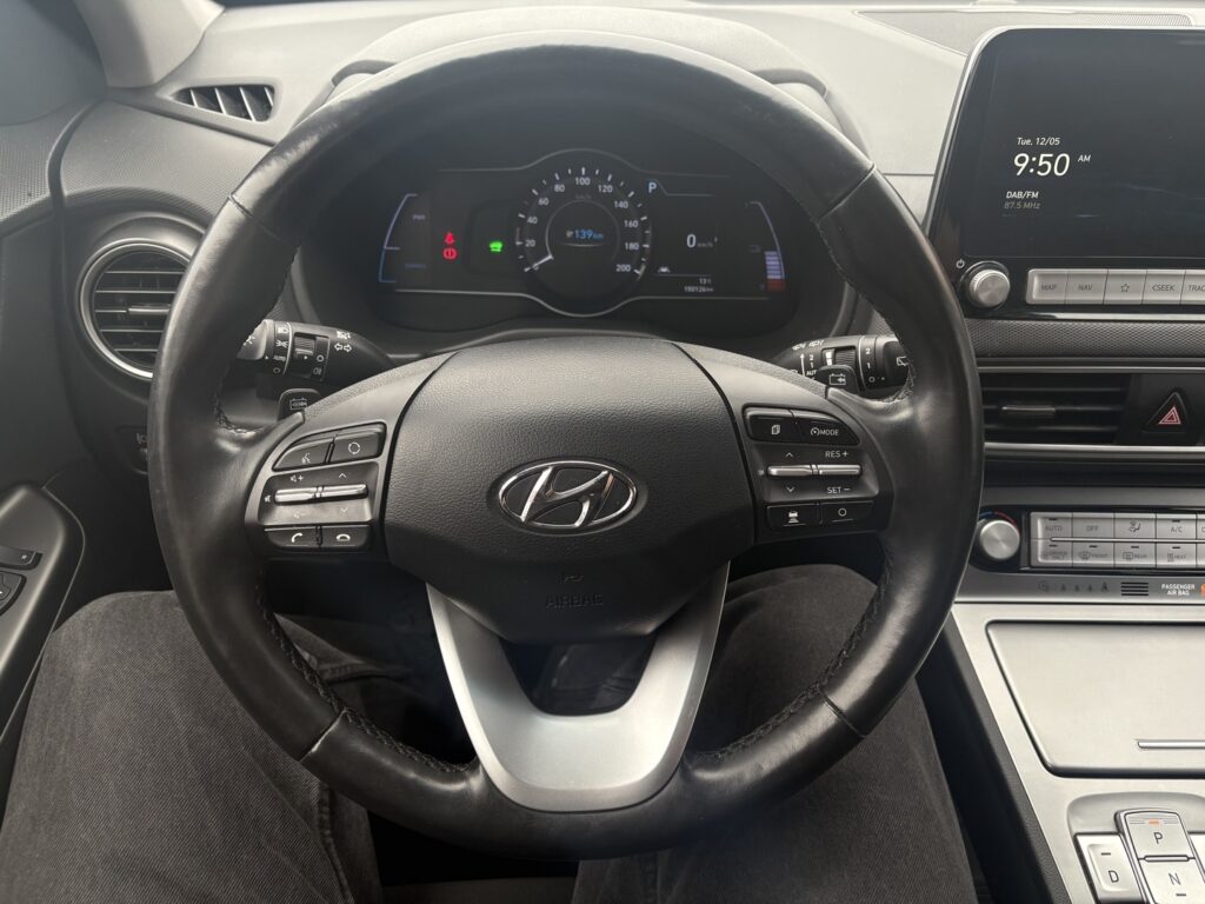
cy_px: 452
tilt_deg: -33.2
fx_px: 905
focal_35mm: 26
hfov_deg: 67.3
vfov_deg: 53.1
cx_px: 602
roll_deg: +1.4
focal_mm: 5.96
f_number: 1.6
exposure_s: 1/242
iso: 80
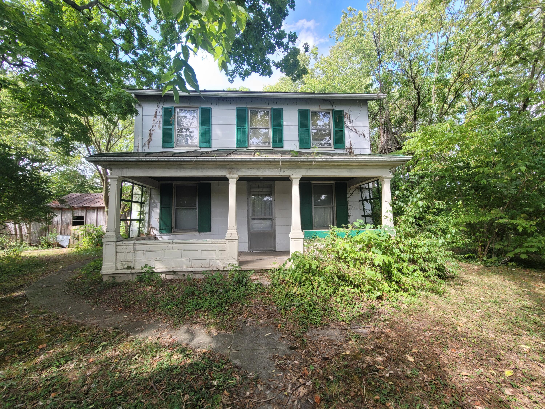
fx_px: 205
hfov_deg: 106.2
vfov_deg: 89.9
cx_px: 272
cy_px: 204
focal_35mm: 13
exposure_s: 1/247
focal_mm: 2.2
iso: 64
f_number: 2.2
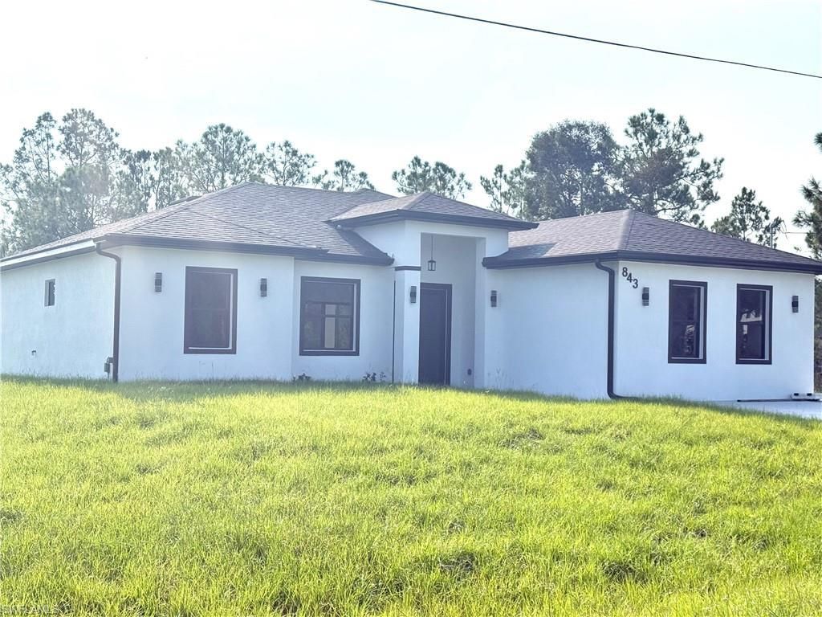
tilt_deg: +2.7
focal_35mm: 48
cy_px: 308
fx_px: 1140
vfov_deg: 30.3
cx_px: 411
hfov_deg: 39.7
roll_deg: -0.8
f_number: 1.78
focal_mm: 6.76
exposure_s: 1/11364
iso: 80
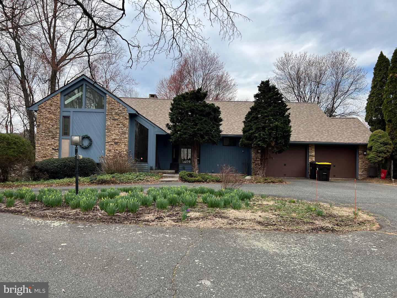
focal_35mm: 26
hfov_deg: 67.3
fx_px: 298
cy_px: 149
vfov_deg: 53.1
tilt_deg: +1.8
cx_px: 198
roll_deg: -1.5
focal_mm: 5.7
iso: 50
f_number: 1.5
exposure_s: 1/2083
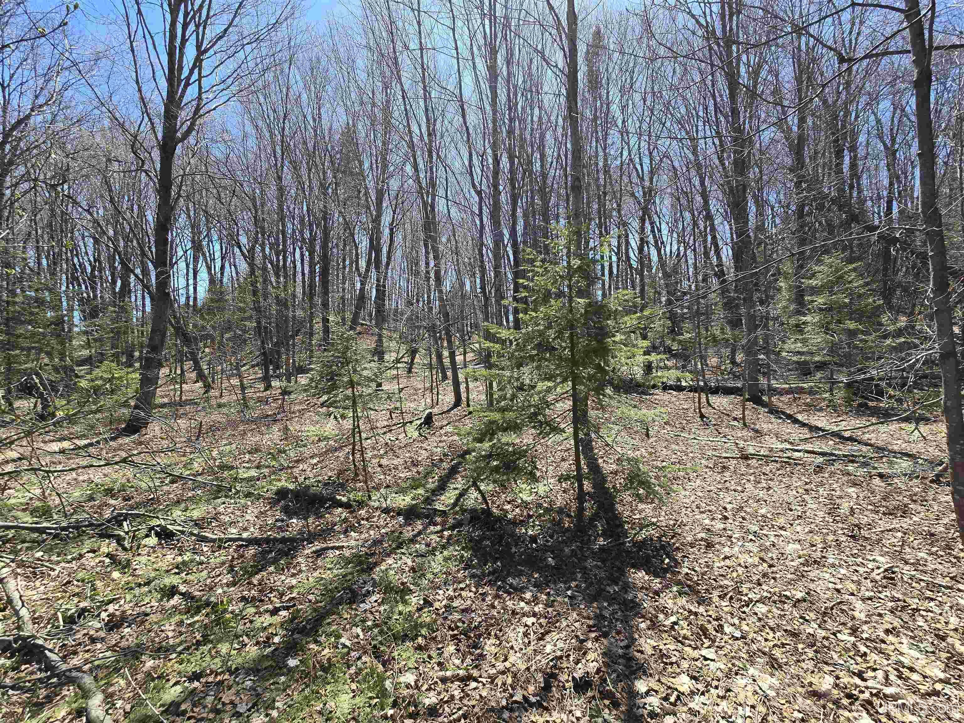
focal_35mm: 13
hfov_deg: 106.2
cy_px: 362
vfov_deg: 89.9
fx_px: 362
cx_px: 482
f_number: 2.2
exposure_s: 1/873
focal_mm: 2.2
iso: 50
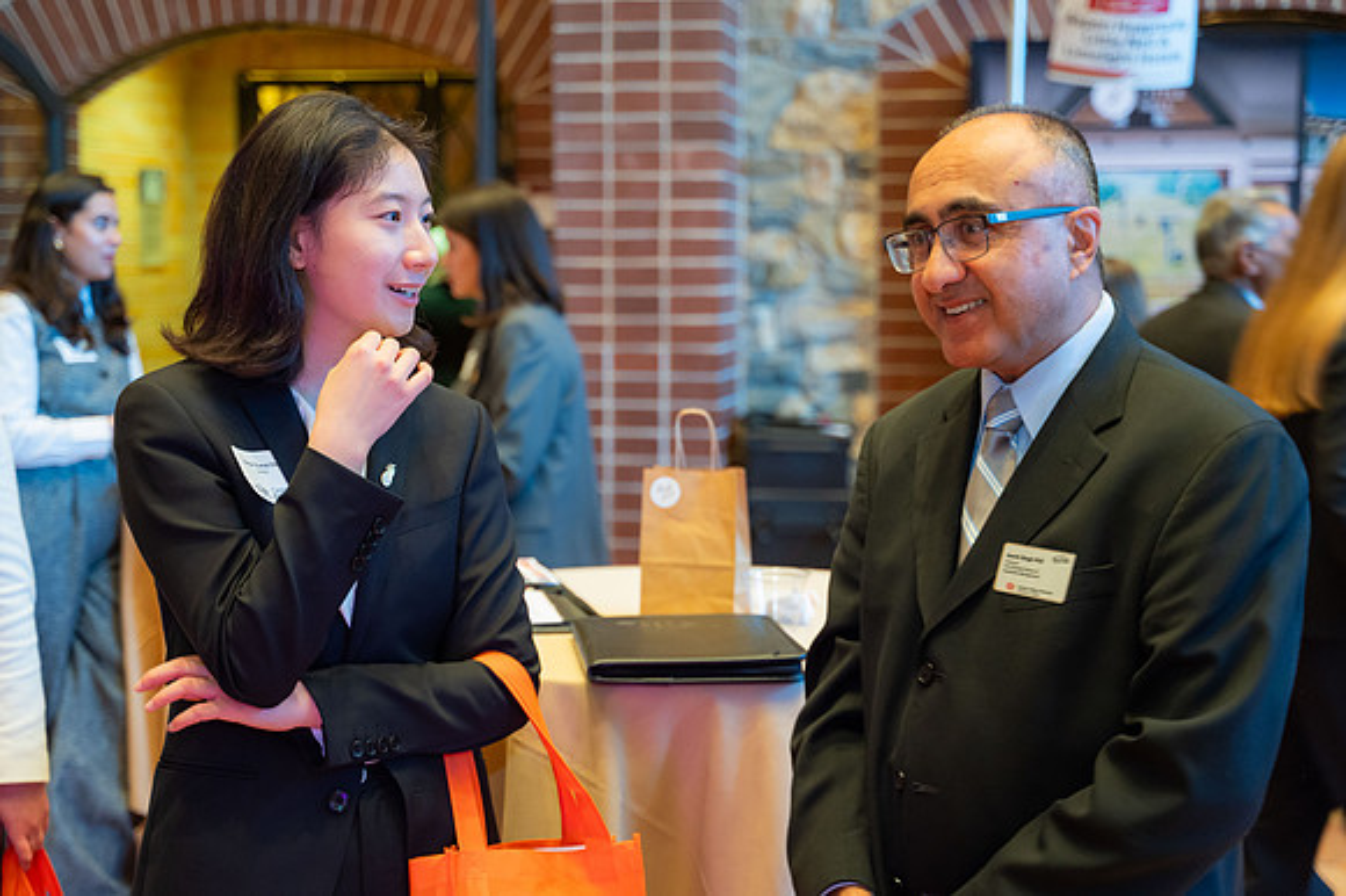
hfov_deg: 36.9
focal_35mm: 54
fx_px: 2019
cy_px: 448
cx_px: 673
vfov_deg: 25.0
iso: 2500
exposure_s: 1/50
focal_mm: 52
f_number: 2.8
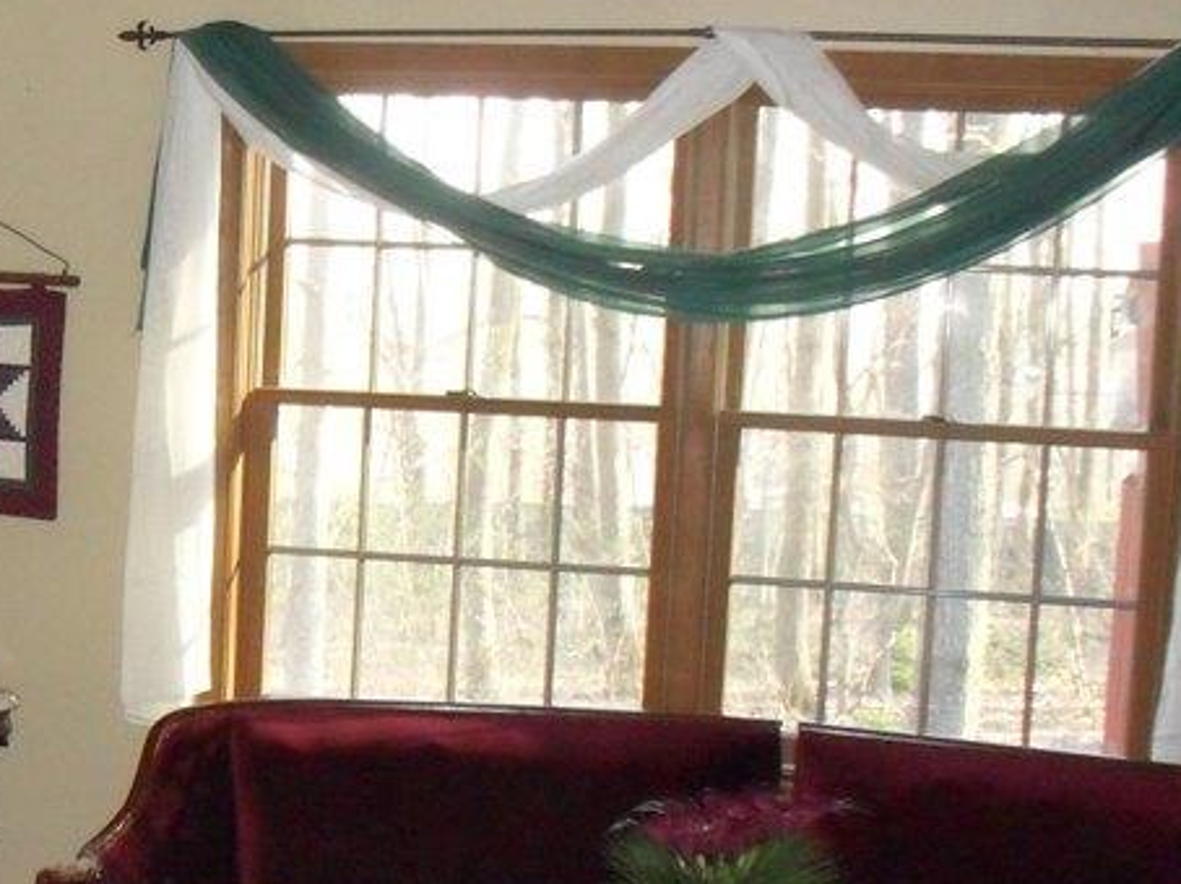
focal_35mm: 79
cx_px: 3
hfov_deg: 23.7
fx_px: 2694
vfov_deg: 18.6
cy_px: 577
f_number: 3.2
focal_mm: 6.3
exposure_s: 1/45
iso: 400
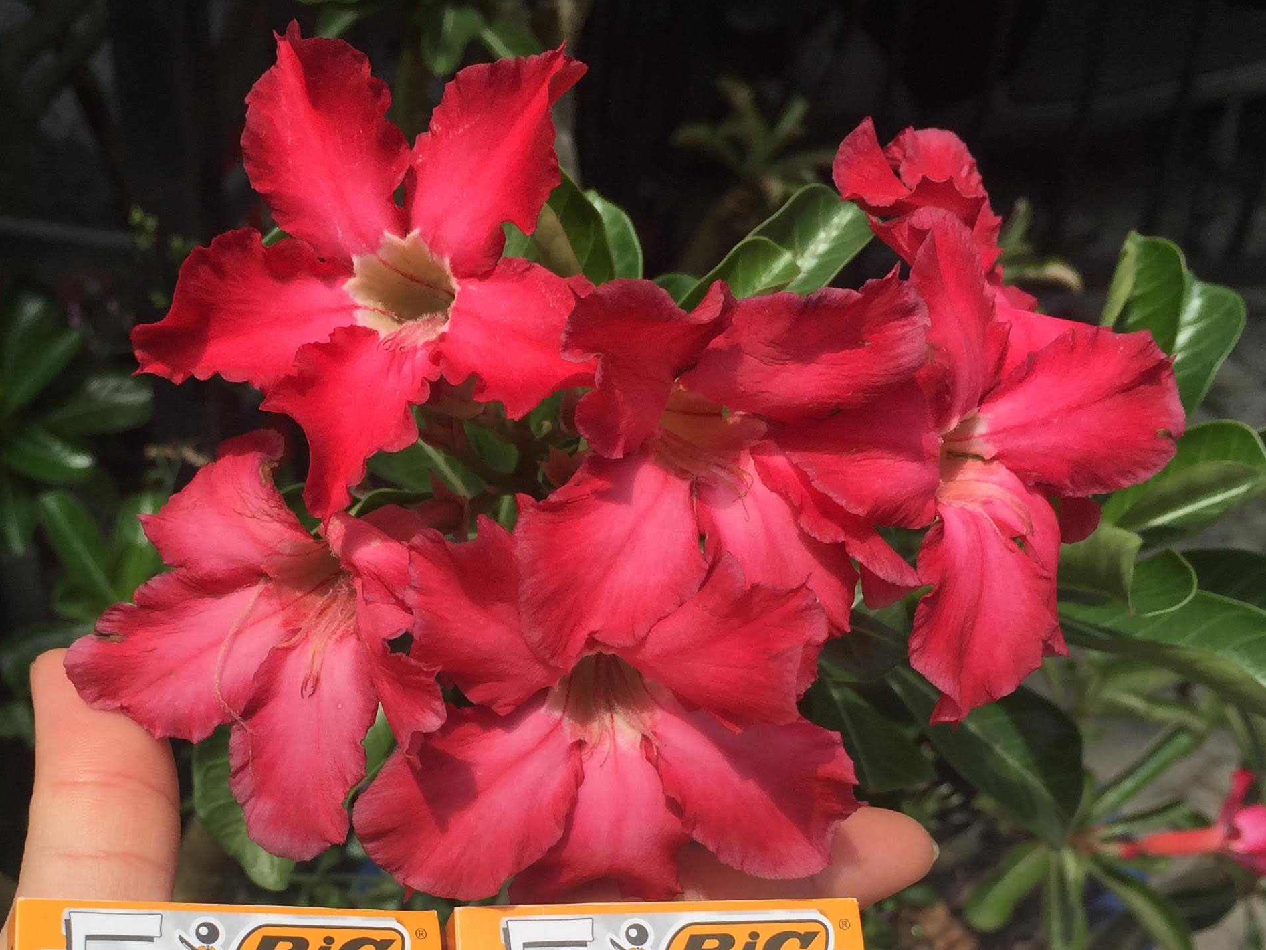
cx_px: 448
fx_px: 1829
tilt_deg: -37.6
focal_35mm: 50
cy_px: 747
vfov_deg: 28.5
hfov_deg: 37.9
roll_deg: -0.8
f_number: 2.2
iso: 32
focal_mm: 4.15
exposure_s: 1/2083
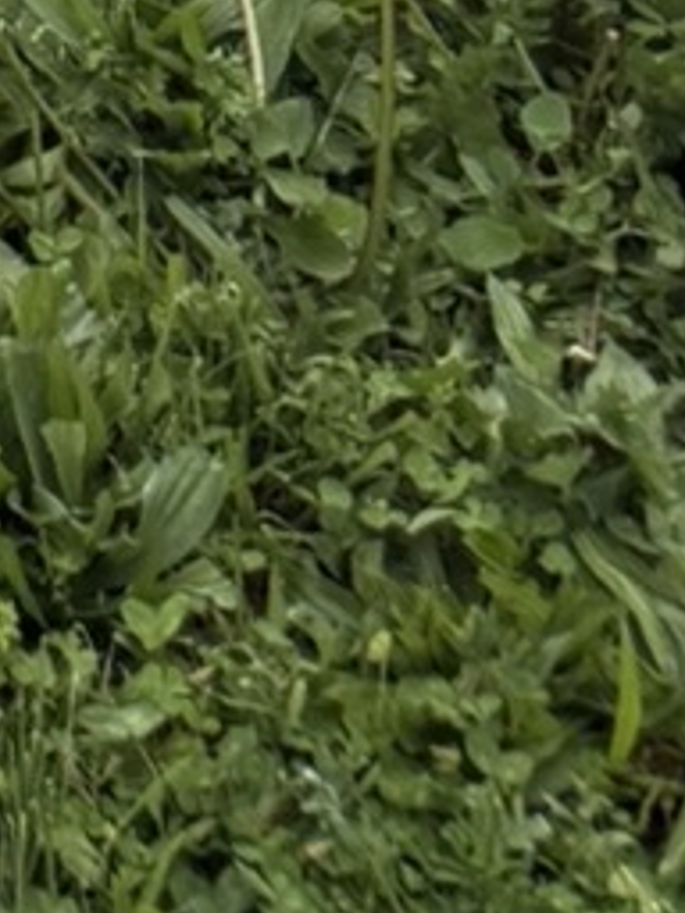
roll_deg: -0.8
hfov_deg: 6.9
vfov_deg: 7.4
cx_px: -1484
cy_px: -2696
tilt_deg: -4.8
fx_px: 5066
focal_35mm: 192
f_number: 1.78
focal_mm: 6.76
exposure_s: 1/3145
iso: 100
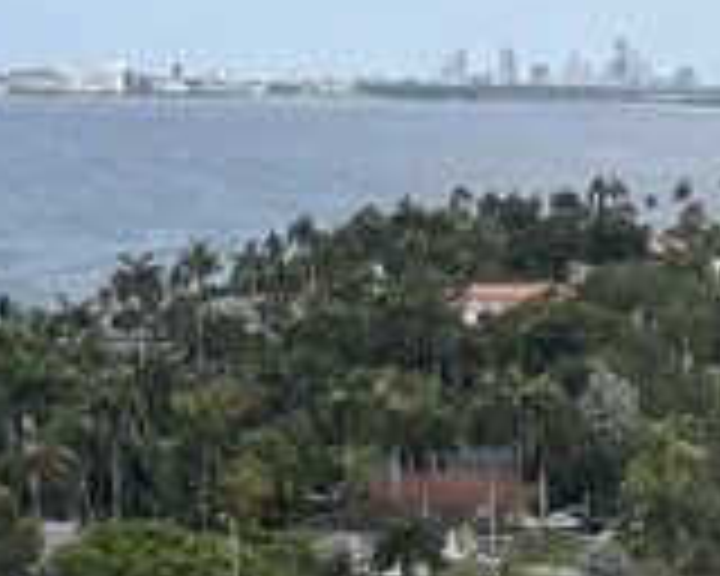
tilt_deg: -22.9
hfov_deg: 17.8
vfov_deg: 13.3
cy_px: 994
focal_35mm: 106
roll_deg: -1.2
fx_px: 2259
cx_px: 646
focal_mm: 5.96
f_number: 1.6
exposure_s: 1/1876
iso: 50
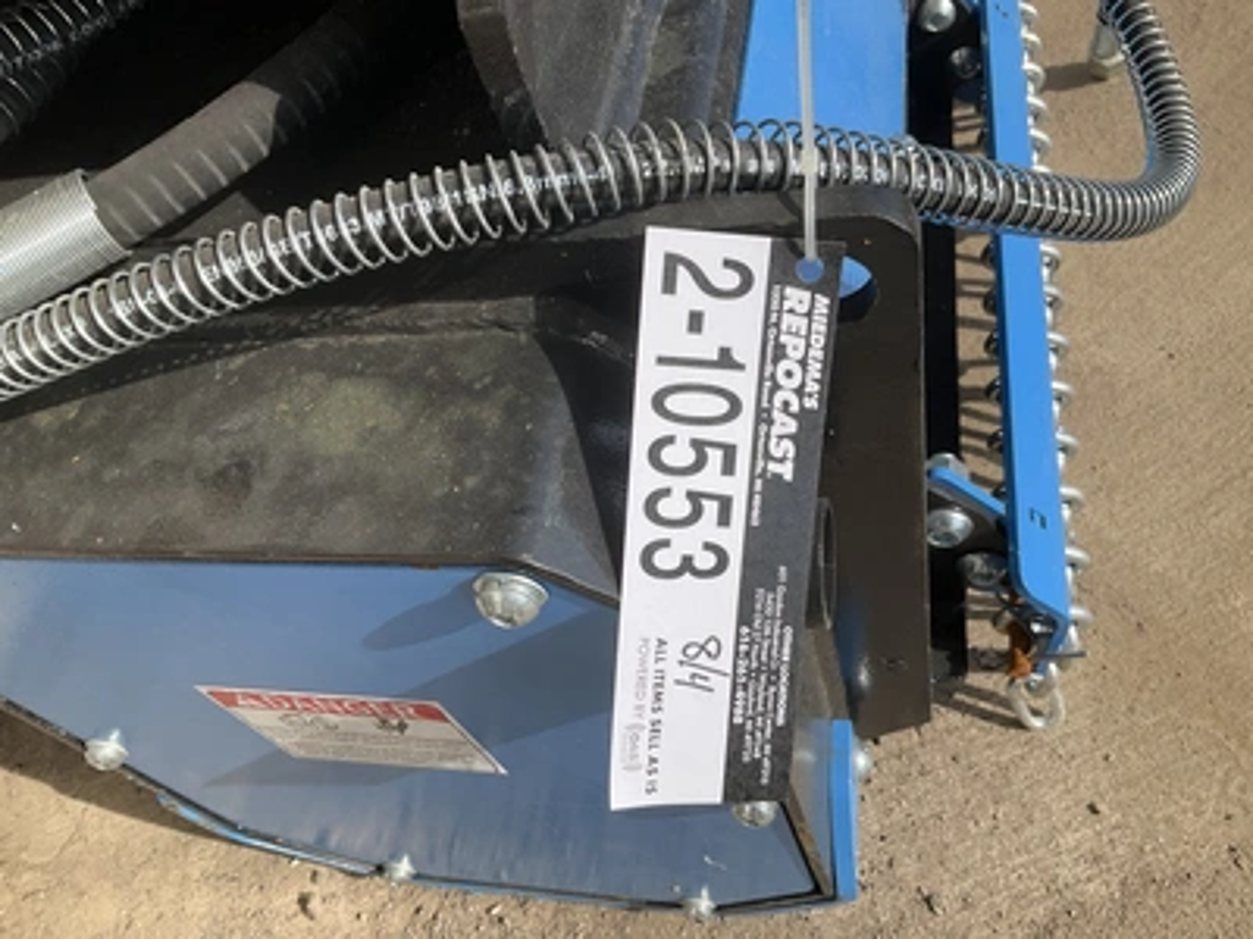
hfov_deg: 61.7
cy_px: 470
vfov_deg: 48.2
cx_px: 626
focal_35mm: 29
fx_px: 1050
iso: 25
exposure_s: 1/962
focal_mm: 3
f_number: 1.8
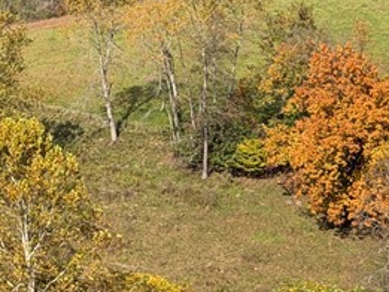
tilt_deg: -2.3
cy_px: -128
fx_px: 2114
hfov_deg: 10.0
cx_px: -310
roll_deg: -2.0
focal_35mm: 188
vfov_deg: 7.8
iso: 64
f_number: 1.78
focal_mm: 6.76
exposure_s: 1/3226
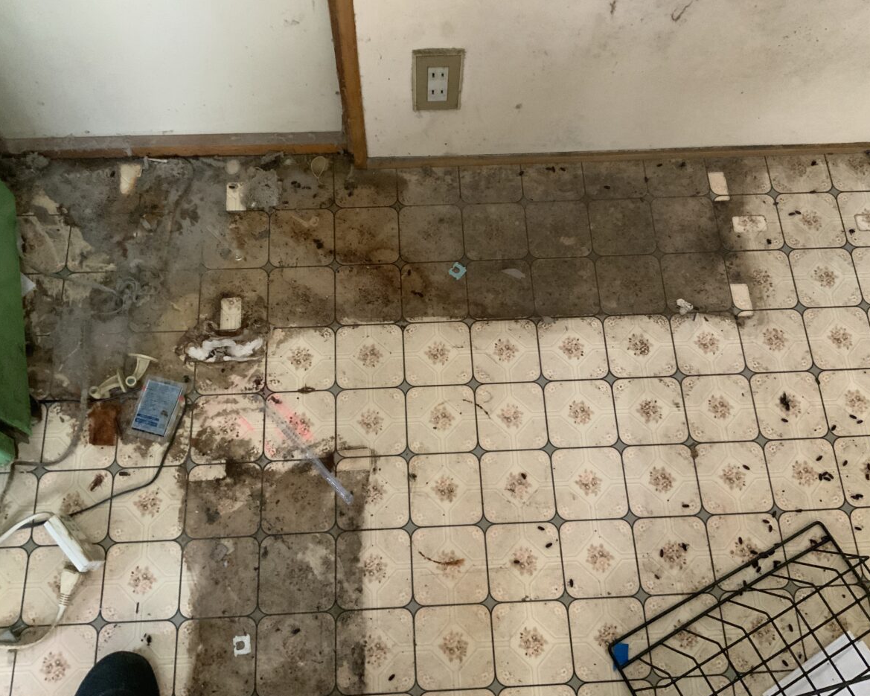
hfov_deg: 57.2
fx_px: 798
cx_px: 438
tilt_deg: -68.6
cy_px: 344
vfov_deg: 47.1
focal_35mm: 31
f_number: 1.8
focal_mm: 3
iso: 400
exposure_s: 1/30
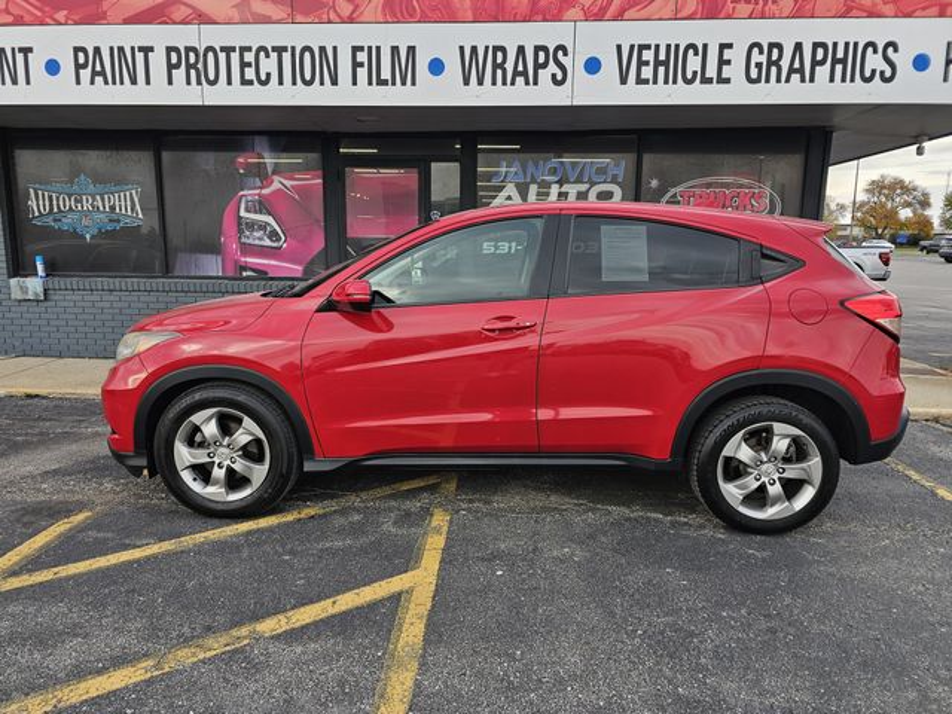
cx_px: 476
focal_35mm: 23
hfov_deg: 73.9
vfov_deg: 58.9
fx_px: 633
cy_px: 357
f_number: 1.7
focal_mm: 6.3
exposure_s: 1/180
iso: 32
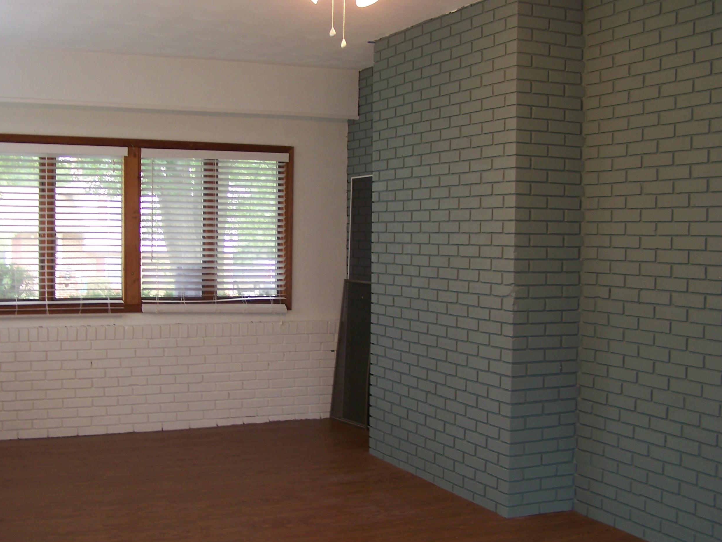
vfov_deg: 31.5
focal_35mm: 46
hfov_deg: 41.1
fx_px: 960
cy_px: 268
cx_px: 299
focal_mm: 6.3
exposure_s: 1/8
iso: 64
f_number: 2.8
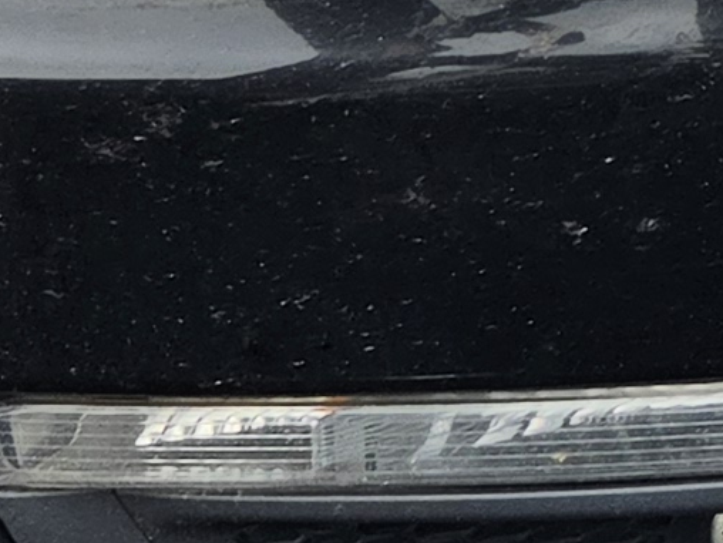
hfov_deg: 10.1
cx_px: 1449
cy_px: -362
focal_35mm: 181
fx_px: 3780
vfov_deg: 8.0
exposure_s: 1/666
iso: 80
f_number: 1.8
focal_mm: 5.4
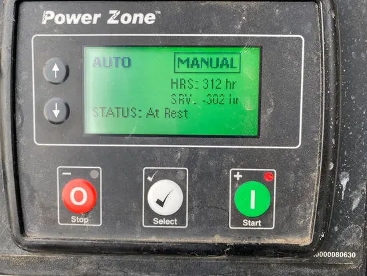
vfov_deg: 53.1
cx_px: 184
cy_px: 138
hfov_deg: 67.3
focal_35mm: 26
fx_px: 276
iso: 32
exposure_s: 1/236
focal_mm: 4.25
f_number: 1.8
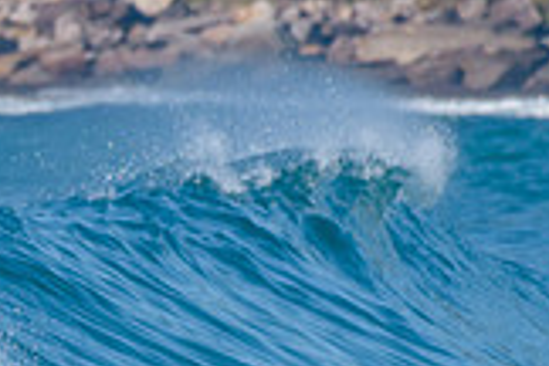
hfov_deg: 0.9
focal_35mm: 2192
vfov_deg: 0.6
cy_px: 414
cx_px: -363
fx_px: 33425
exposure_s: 1/2000
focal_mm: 500
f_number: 5.6
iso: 360
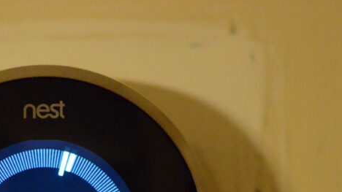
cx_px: 56
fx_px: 1089
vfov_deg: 9.9
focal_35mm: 120
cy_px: 231
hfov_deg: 17.7
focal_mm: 35
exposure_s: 1/500
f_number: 1.8
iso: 6400
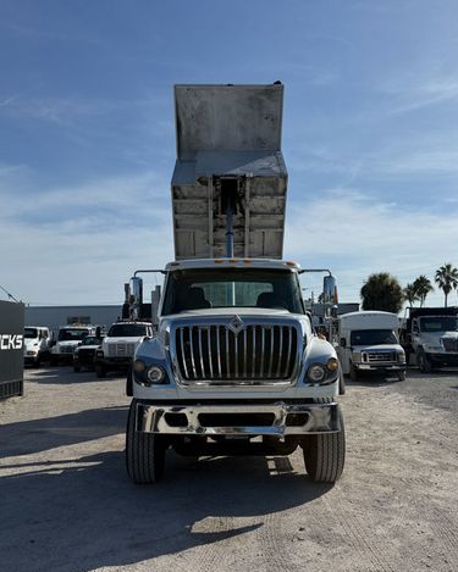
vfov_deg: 55.7
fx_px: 542
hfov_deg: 45.8
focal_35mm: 32
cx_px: 234
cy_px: 284
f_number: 1.78
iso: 80
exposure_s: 1/10309
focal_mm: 6.76
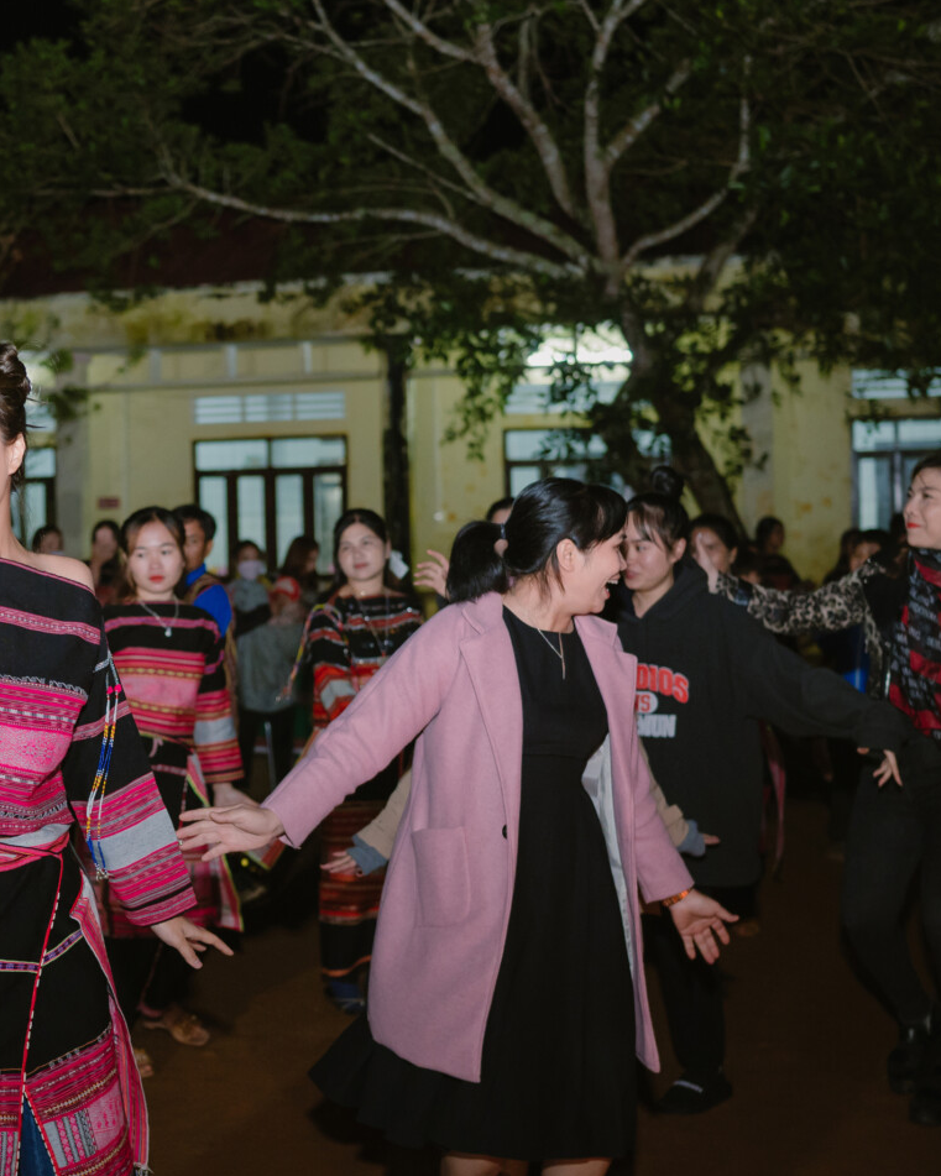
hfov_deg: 26.7
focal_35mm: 56
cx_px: 208
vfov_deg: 33.6
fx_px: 1949
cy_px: 571
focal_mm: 35
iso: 2500
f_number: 2.5
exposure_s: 1/160
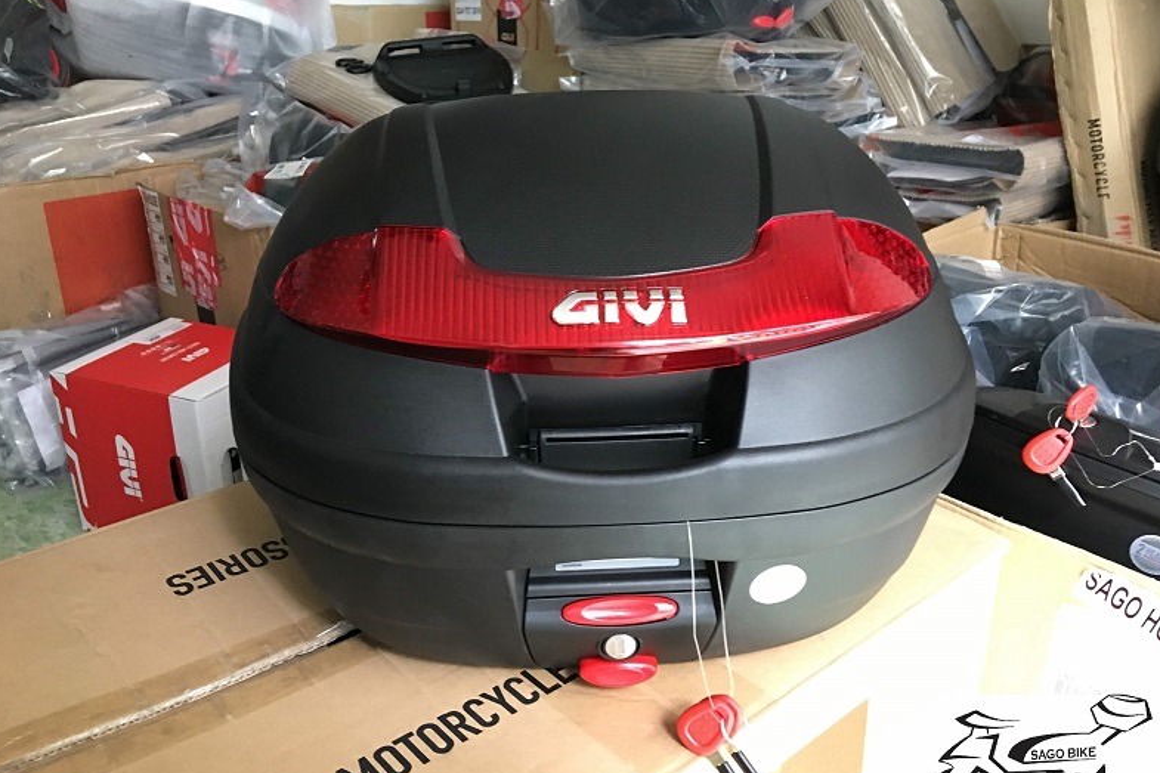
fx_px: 999
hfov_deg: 60.3
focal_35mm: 31
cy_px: 367
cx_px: 589
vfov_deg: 42.3
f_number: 2.2
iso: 100
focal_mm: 4.15
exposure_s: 1/8
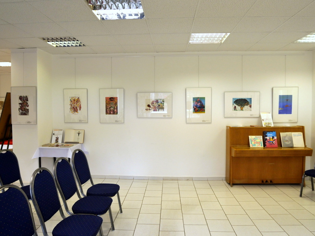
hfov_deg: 71.6
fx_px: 218
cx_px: 158
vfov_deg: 56.8
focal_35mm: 24
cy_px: 118
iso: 500
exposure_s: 1/60
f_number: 7.1
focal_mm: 12
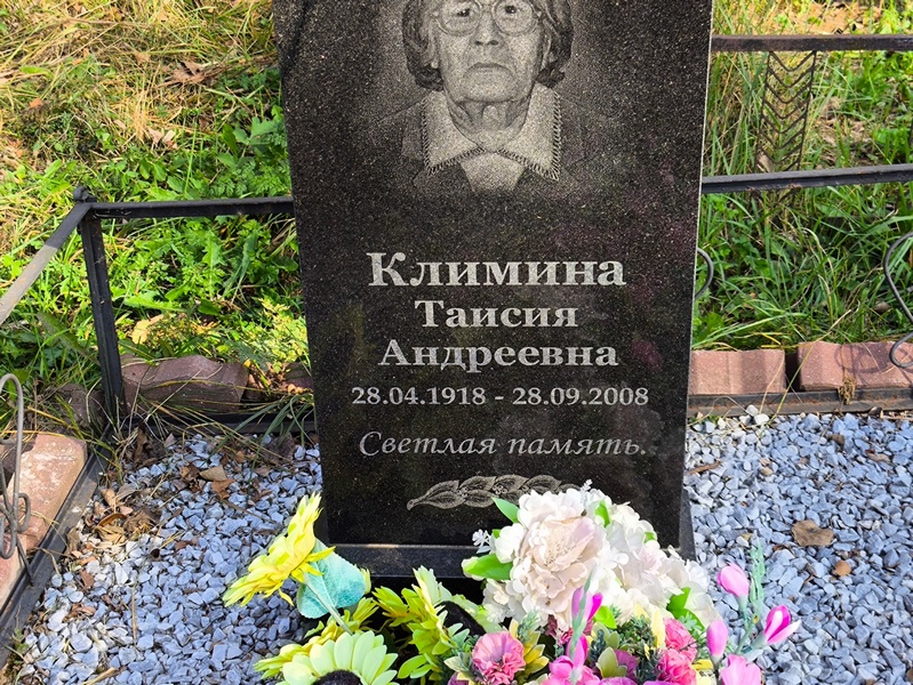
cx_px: 456
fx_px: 1319
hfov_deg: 38.2
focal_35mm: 50
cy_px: 342
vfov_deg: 29.1
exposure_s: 1/356
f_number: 1.7
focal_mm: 4.71
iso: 50
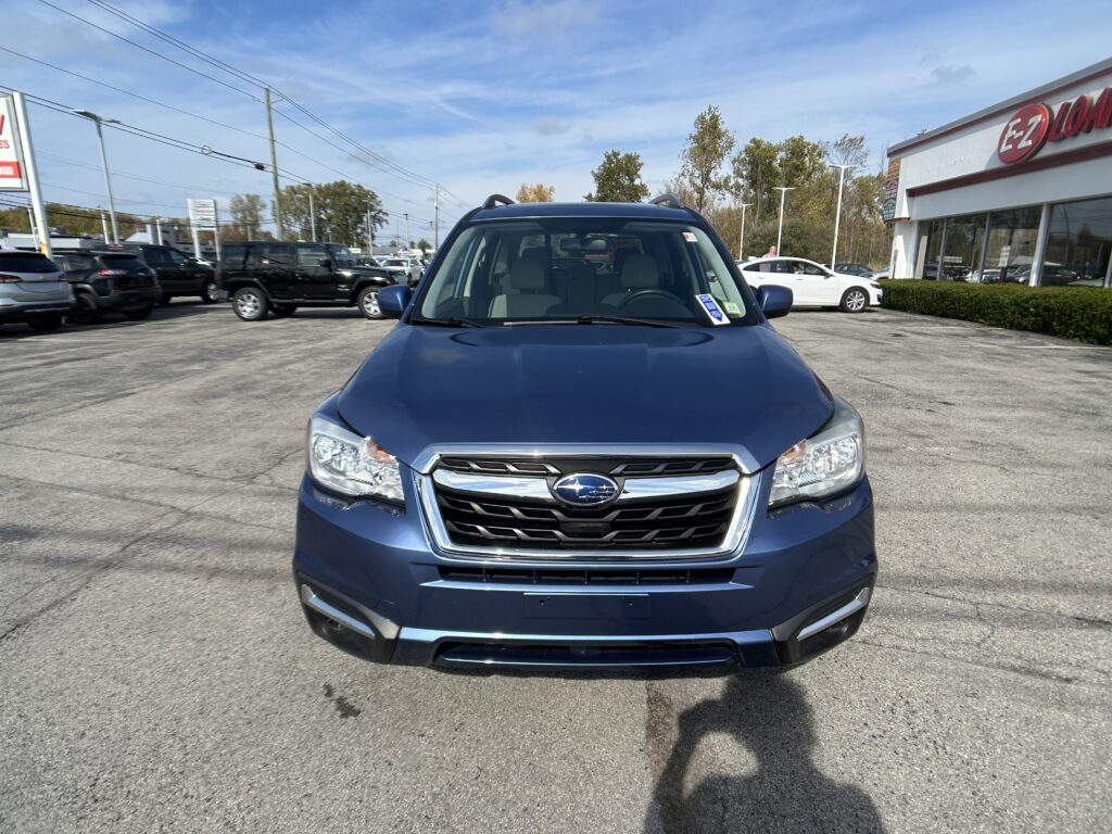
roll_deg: -1.0
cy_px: 417
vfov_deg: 53.1
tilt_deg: -13.6
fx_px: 835
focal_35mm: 26
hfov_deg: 67.3
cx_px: 556
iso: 50
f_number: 1.5
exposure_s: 1/4115
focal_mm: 5.7
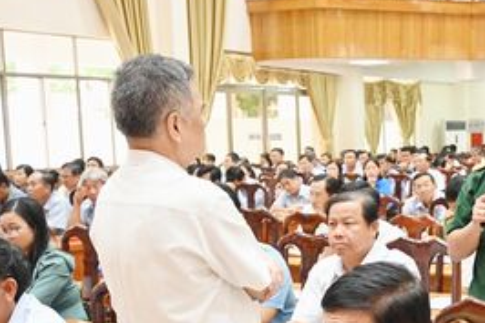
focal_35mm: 72
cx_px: 458
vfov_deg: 18.6
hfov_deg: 26.9
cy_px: 285
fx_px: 969
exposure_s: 1/125
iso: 1400
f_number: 4.2
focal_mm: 25
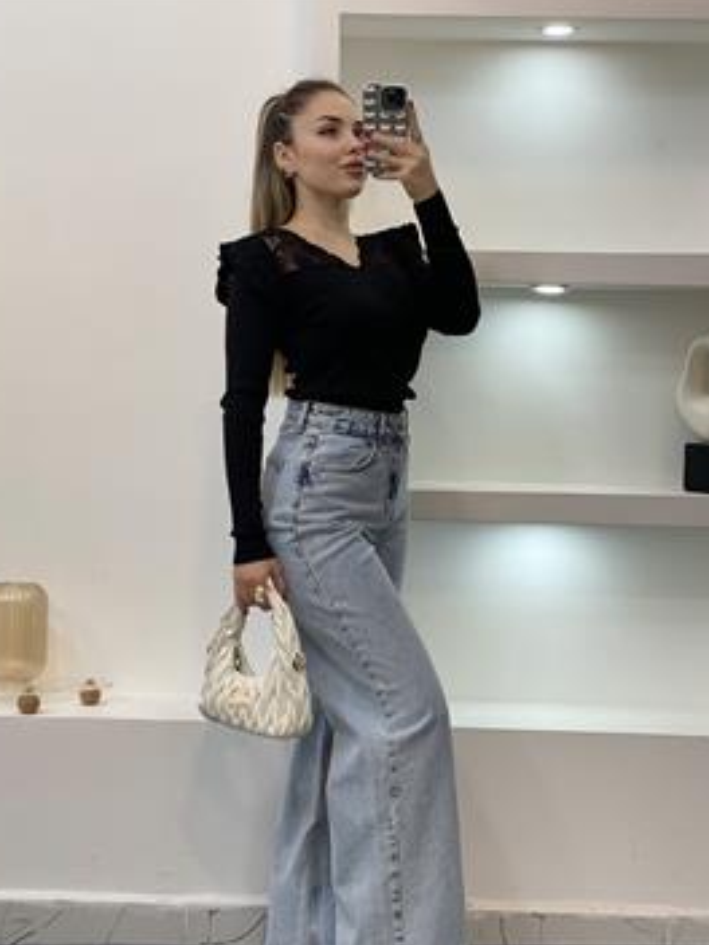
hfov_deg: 24.0
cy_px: 538
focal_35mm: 61
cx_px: 336
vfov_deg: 31.6
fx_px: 1666
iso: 64
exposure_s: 1/100
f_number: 2
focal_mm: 6
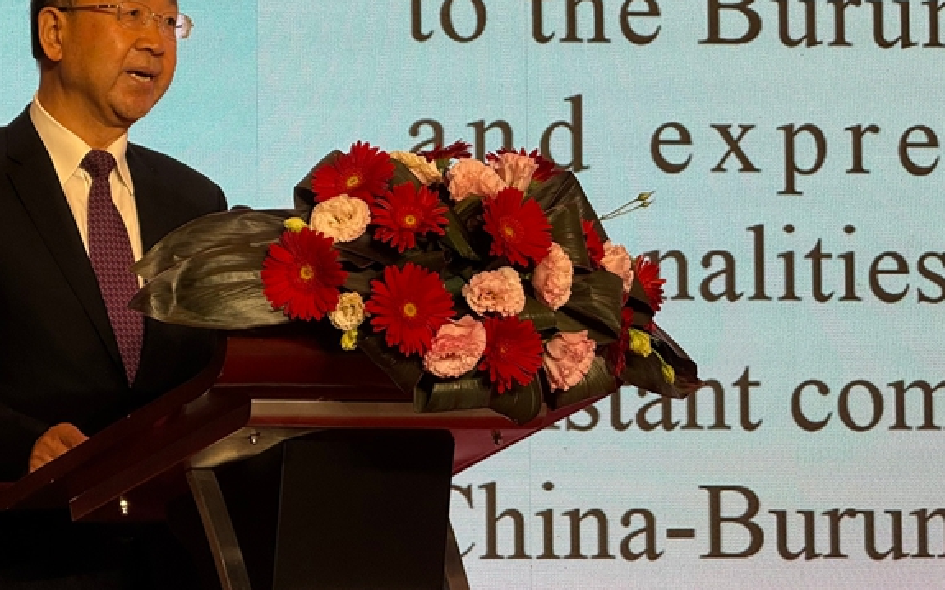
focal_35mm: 177
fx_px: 4557
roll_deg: +0.4
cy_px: 104
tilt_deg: +4.3
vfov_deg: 7.4
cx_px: 291
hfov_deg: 11.8
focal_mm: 15.66
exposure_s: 1/100
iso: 80
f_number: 2.8
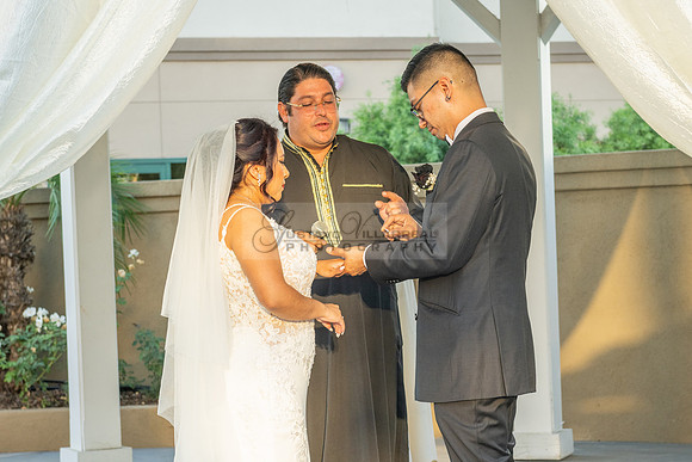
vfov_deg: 12.9
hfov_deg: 19.3
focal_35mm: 106
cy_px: 291
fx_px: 2037
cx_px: 376
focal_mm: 70
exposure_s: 1/200
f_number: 6.3
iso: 500
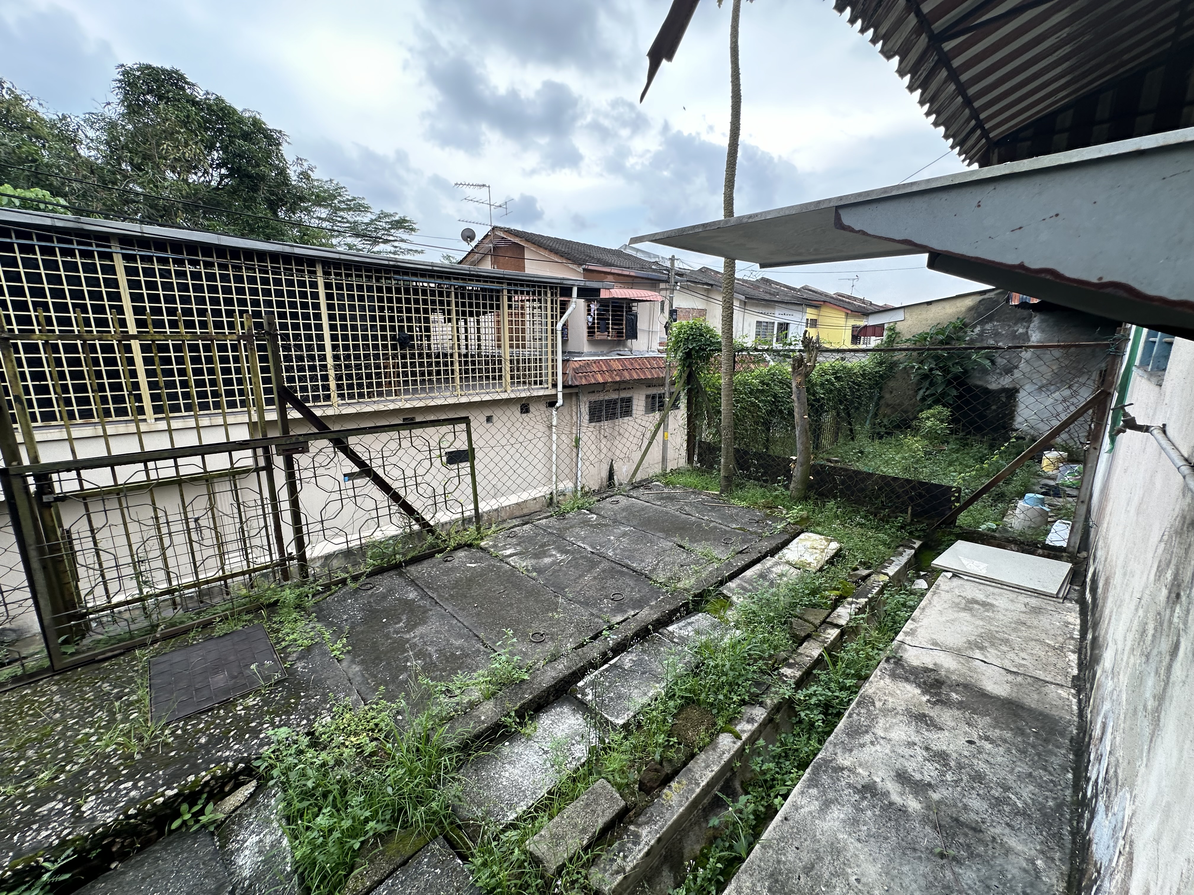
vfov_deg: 85.7
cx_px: 597
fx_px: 483
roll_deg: +0.0
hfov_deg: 102.1
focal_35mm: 14
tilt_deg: -12.2
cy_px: 448
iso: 40
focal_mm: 2.22
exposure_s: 1/181
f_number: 2.2
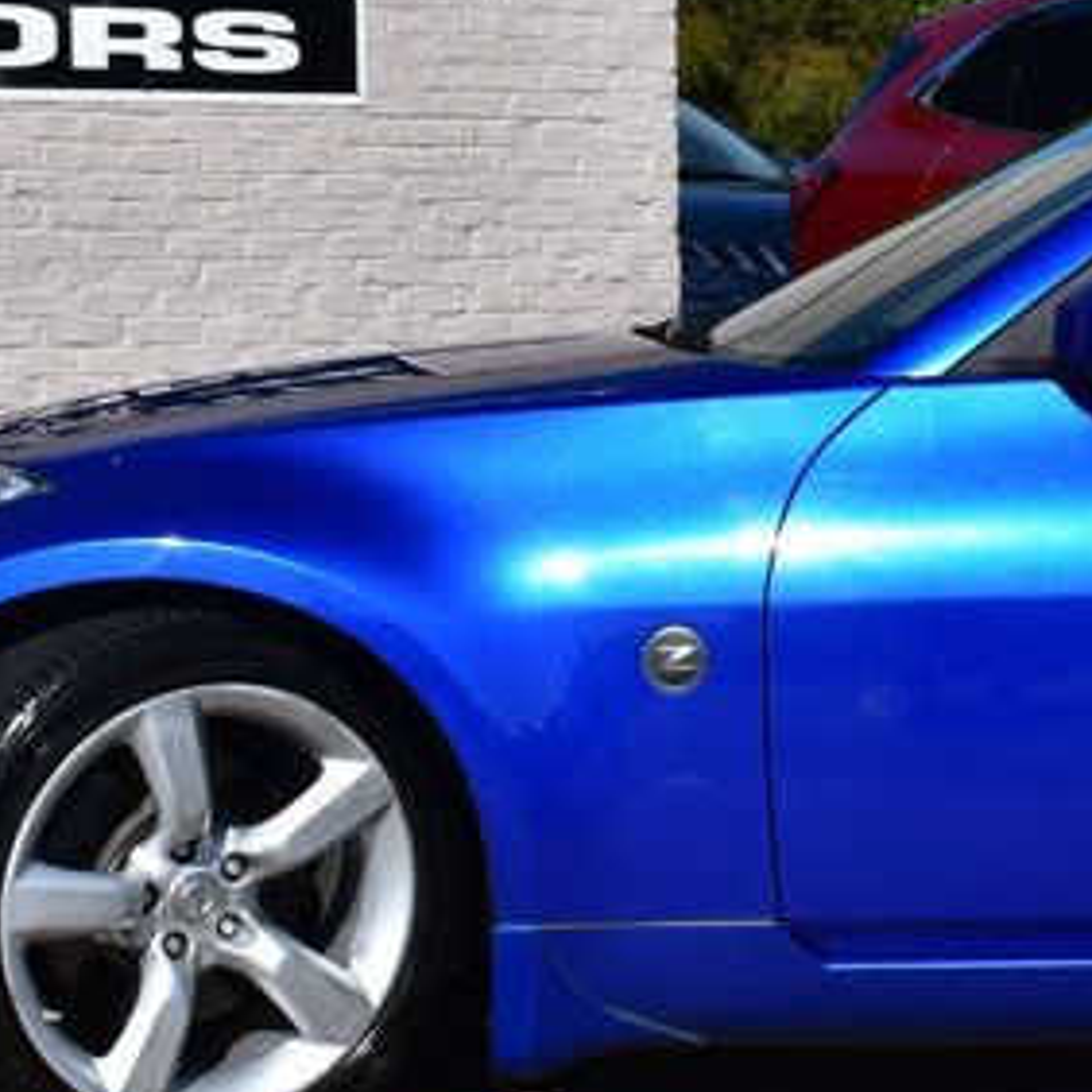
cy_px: 426
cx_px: 1100
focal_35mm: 144
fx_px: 5123
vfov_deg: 12.2
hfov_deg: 12.0
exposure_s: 1/500
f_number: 11
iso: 200
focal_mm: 31
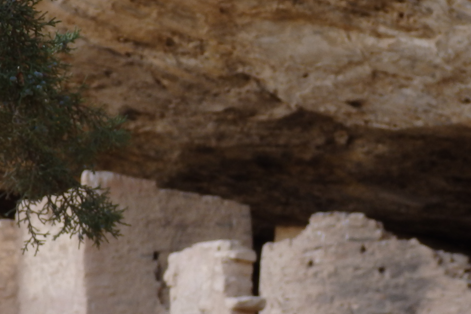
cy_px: 189
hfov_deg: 17.8
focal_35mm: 115
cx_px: 303
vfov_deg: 11.9
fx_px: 1504
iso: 125
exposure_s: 1/80
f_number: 3.8
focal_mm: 8
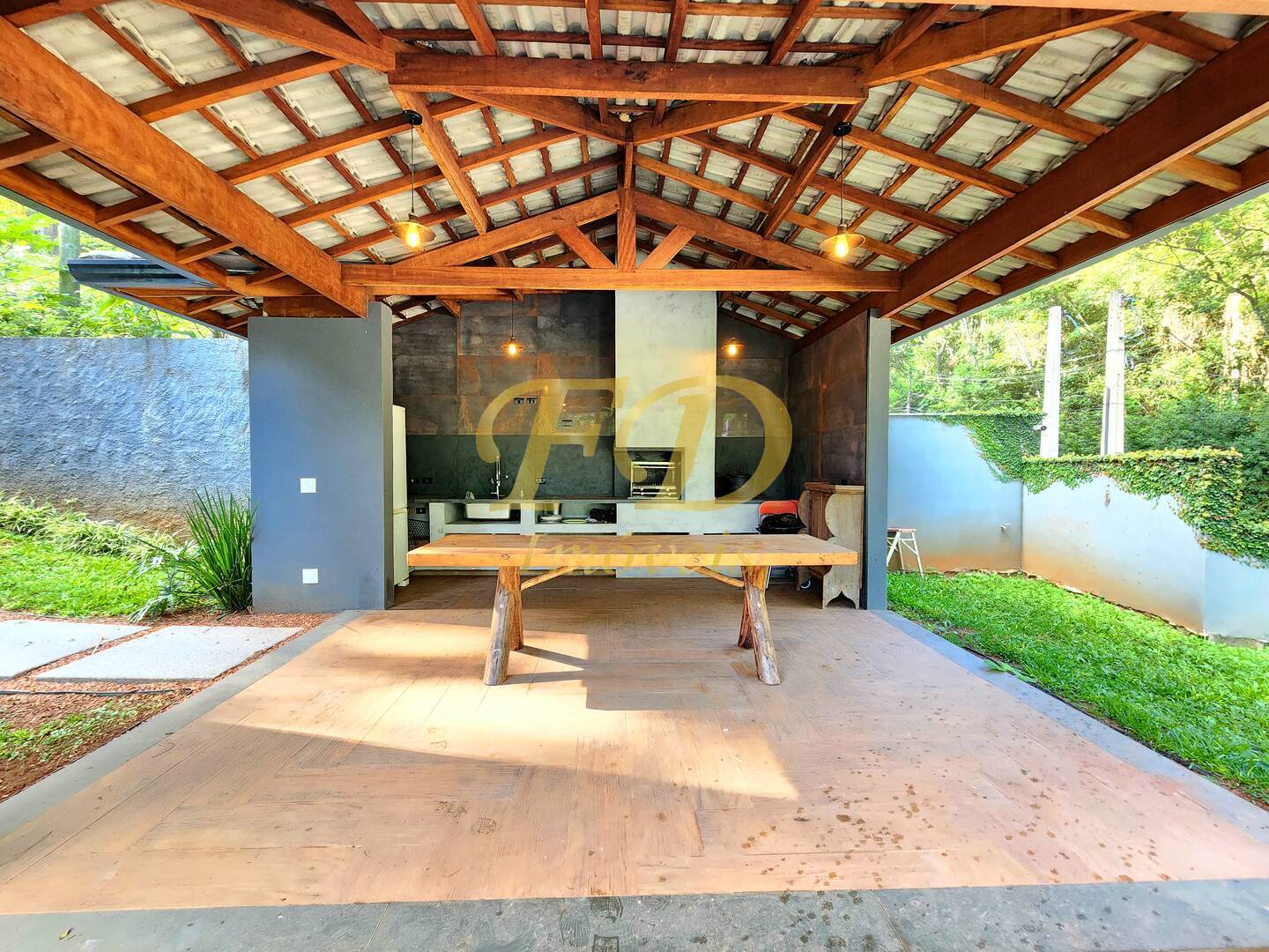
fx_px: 477
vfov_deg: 89.9
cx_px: 634
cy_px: 476
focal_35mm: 13
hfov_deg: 106.2
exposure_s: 1/60.2
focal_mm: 2.2
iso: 250
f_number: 2.2
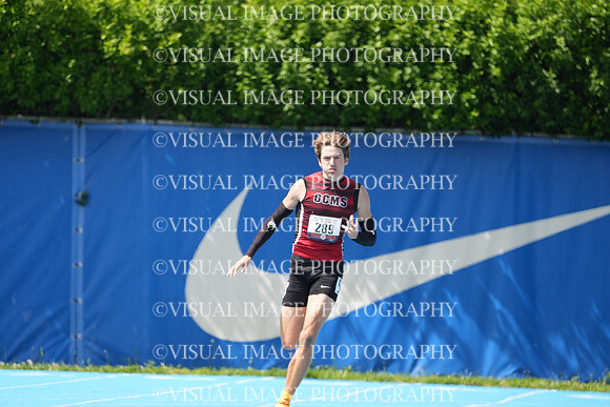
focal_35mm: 588
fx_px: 9965
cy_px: 204
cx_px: 305
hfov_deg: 3.5
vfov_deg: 2.3
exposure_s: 1/1000
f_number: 6.3
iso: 500
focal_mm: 588
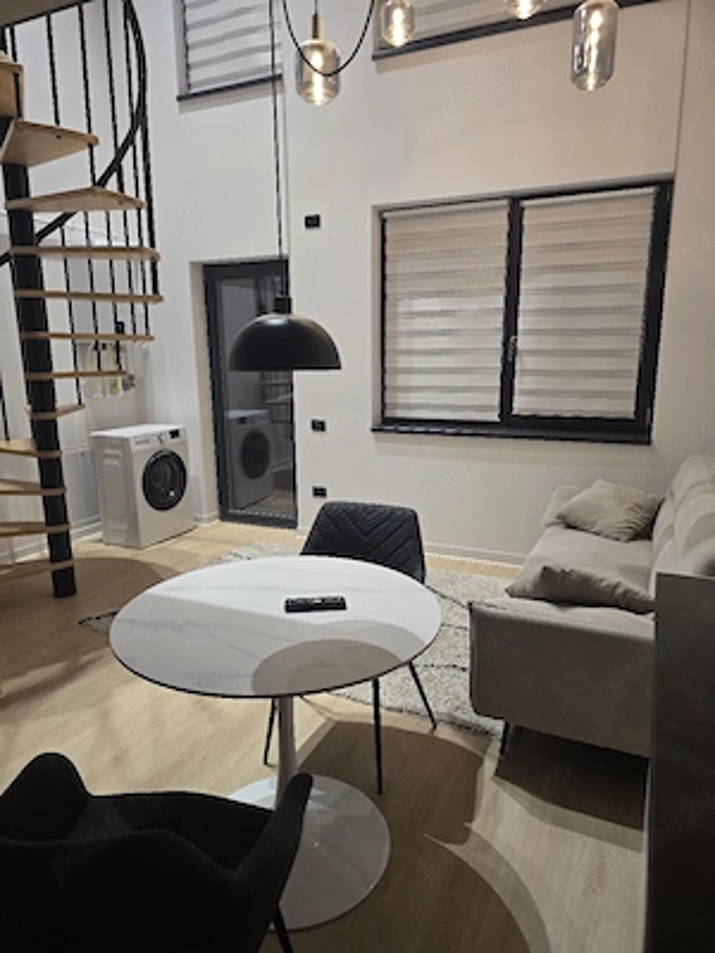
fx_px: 633
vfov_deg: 73.9
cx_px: 358
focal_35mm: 23
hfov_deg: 58.9
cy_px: 476
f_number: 1.7
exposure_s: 1/101
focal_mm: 6.3
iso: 400
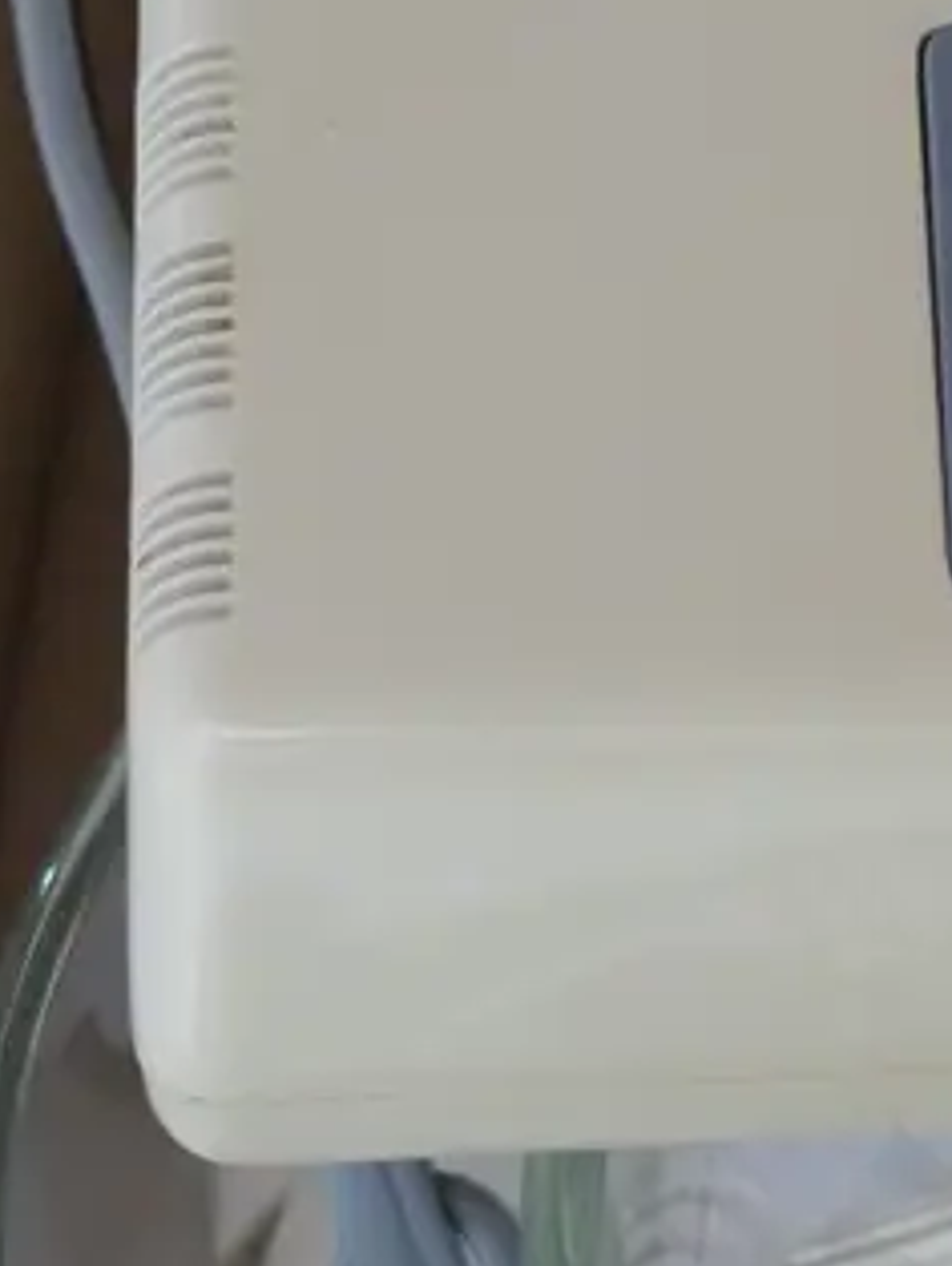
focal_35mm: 163
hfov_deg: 8.9
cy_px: 798
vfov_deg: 12.1
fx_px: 5969
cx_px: 1353
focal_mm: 25
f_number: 5.3
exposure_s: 1/60
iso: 3200
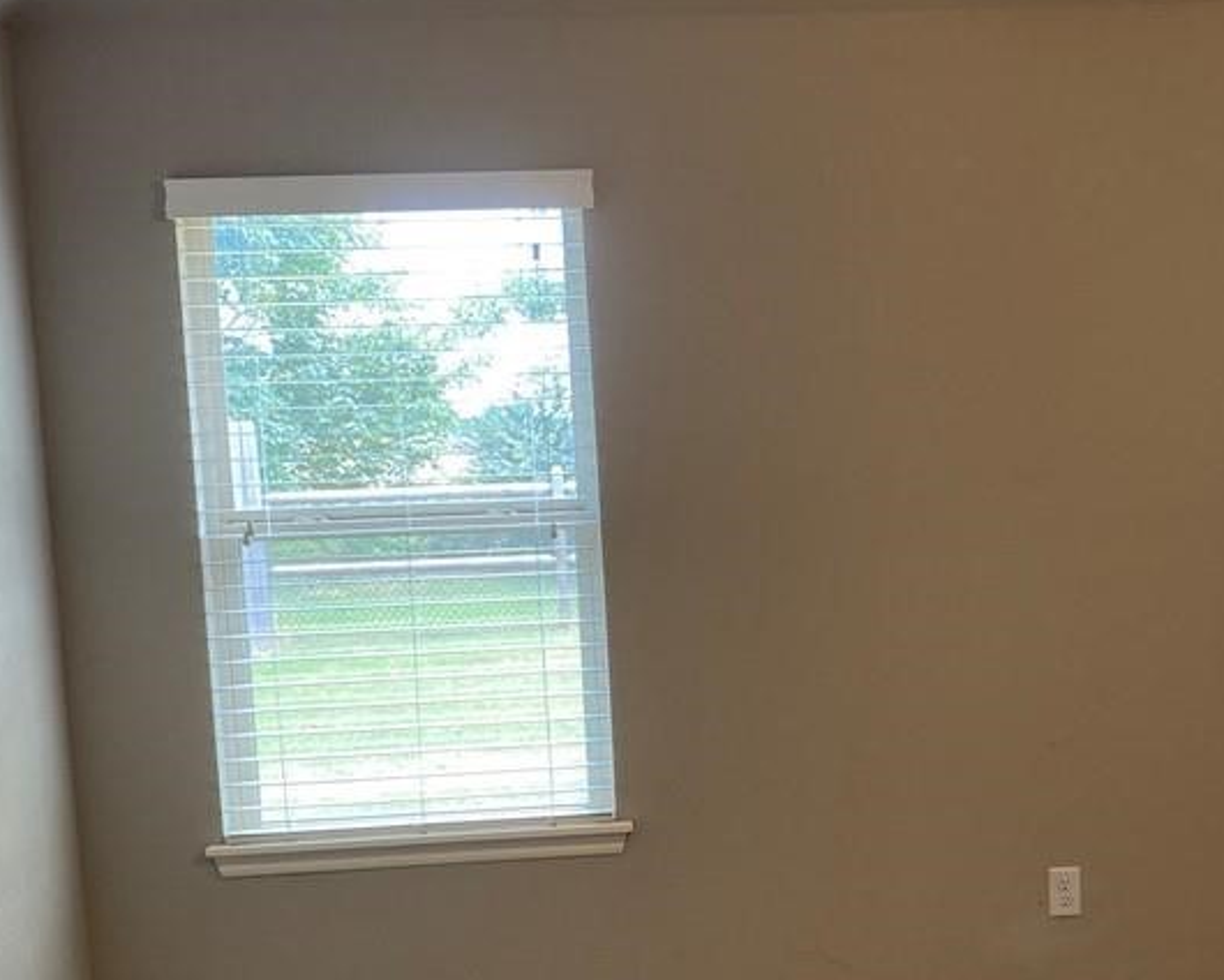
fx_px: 1775
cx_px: 760
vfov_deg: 30.6
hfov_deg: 37.8
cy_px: 649
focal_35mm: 49
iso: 100
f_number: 1.8
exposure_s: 1/120
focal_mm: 4.25
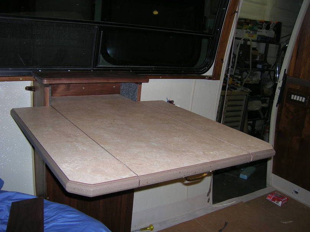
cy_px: 116
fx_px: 305
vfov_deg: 41.8
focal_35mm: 34
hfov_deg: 53.9
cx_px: 155
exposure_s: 1/60.1
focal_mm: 5.7
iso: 50
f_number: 2.9
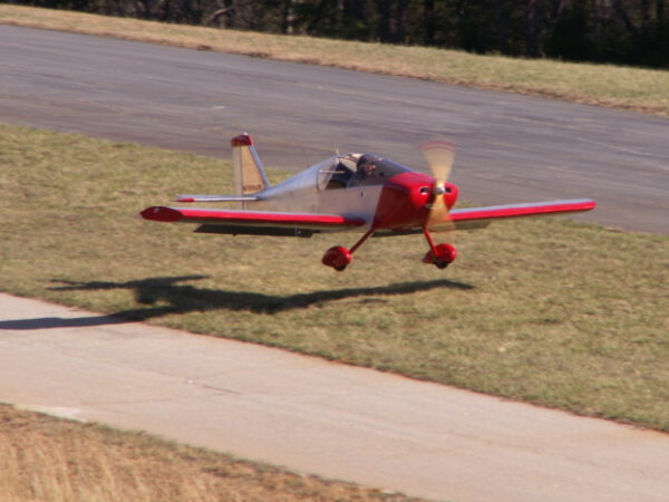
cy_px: 206
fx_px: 10398
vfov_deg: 2.8
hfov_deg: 3.7
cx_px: 384
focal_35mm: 538
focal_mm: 69.45
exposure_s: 1/200
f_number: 7.1
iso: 50
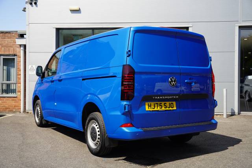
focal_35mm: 40
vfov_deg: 33.1
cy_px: 84
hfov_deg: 48.1
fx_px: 283
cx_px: 126
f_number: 5
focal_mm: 40.4
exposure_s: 1/200
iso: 100
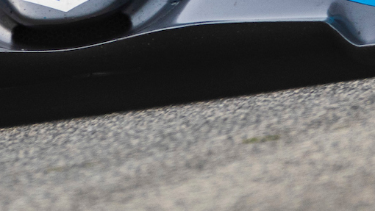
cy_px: -319
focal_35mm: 2960
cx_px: 216
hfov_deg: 0.7
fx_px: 29436
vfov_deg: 0.4
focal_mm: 400
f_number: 4
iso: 100
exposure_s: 1/2000
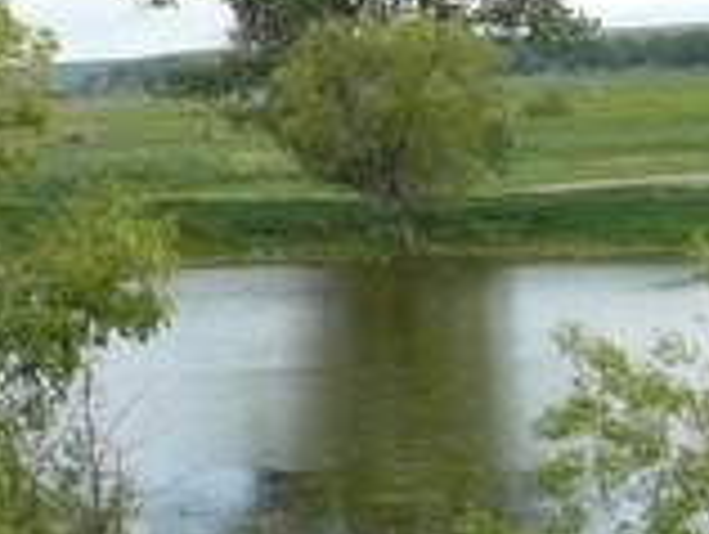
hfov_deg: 11.4
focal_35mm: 170
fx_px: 3487
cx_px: 826
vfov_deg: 8.7
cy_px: 471
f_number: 5.6
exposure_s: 1/250
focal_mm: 8.8
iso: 100
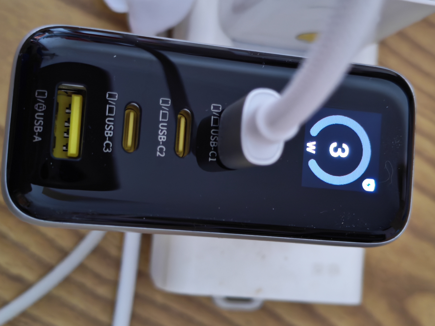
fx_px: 641
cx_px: 218
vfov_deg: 28.6
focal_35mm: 51
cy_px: 163
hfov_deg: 37.5
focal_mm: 6.12
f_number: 1.9
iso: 4000
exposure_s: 1/20
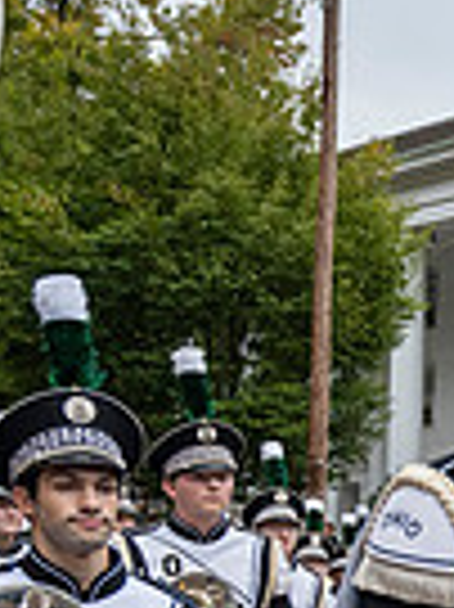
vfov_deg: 19.0
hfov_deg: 12.0
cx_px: 1101
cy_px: 691
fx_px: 1734
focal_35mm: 99
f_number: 4
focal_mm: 24
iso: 640
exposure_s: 1/1600
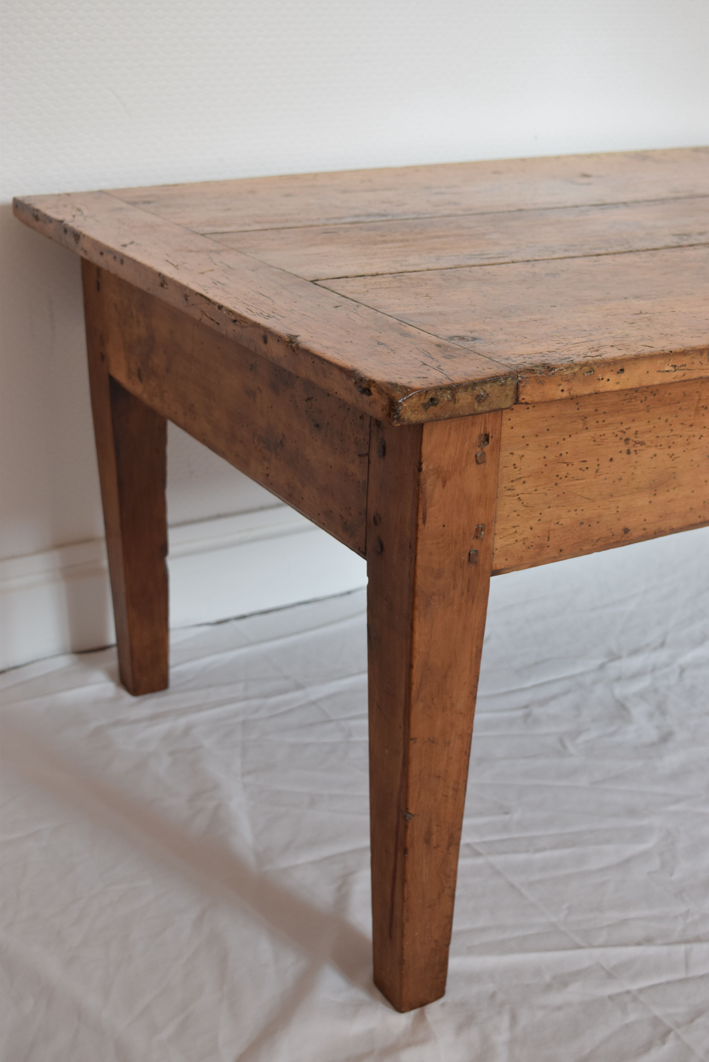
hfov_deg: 28.1
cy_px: 531
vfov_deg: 41.1
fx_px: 1417
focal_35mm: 48
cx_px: 354
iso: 400
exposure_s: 1/60
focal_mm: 32
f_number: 5.6
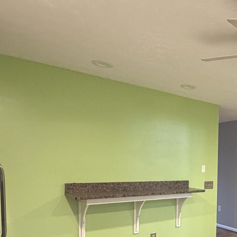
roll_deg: -1.7
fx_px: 271
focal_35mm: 35
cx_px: 247
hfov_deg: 40.2
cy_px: 181
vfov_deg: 45.4
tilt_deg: -4.0
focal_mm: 2.22
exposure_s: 1/60
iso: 400
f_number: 2.2
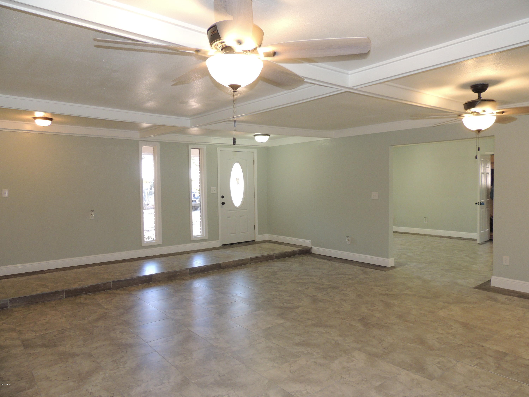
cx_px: 264
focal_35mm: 24
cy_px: 198
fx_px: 367
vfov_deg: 56.8
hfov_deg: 71.6
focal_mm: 4.3
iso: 320
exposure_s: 1/40
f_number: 3
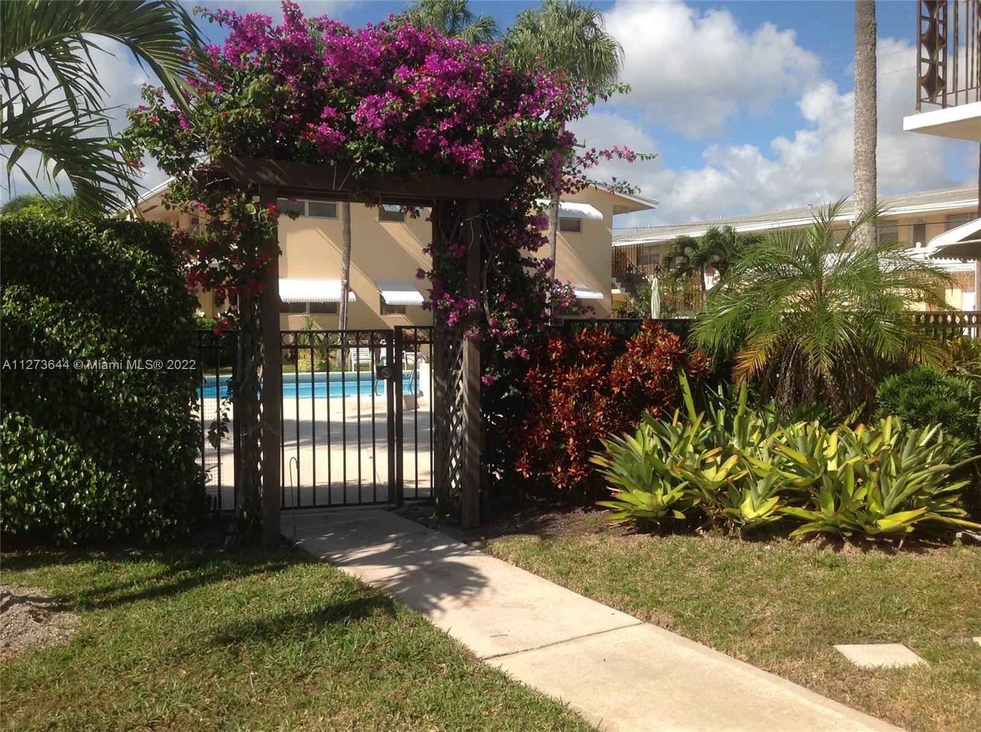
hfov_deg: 52.7
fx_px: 990
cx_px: 490
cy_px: 366
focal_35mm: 35
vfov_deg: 40.6
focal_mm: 4.28
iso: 50
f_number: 2.4
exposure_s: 1/2016
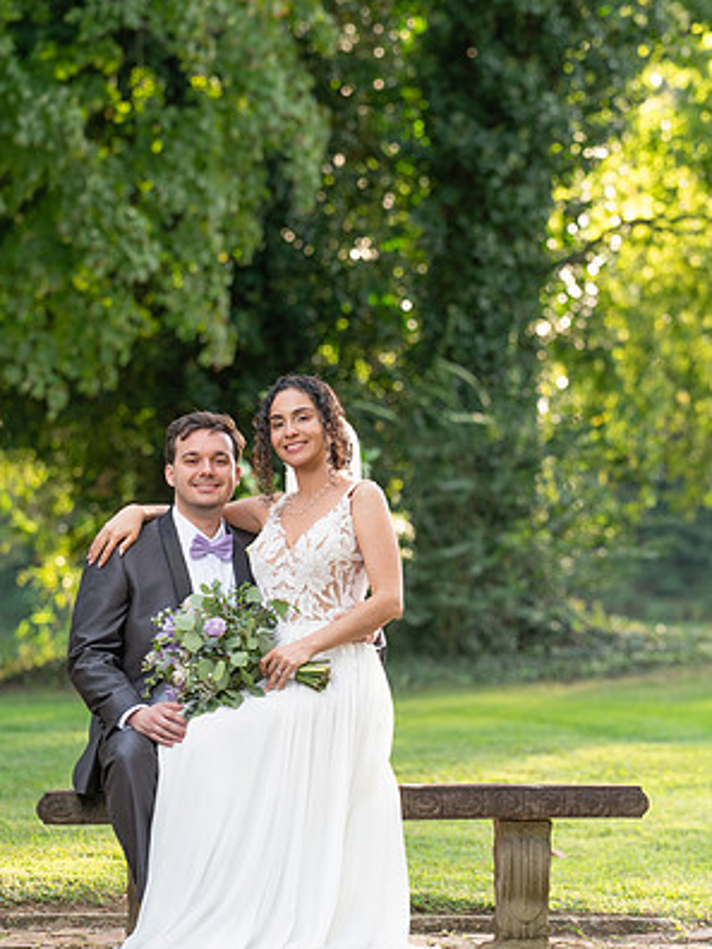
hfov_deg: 8.9
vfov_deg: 11.9
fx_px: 4573
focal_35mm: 167
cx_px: 355
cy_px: 446
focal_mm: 152.7
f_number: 4.5
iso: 200
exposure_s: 1/200
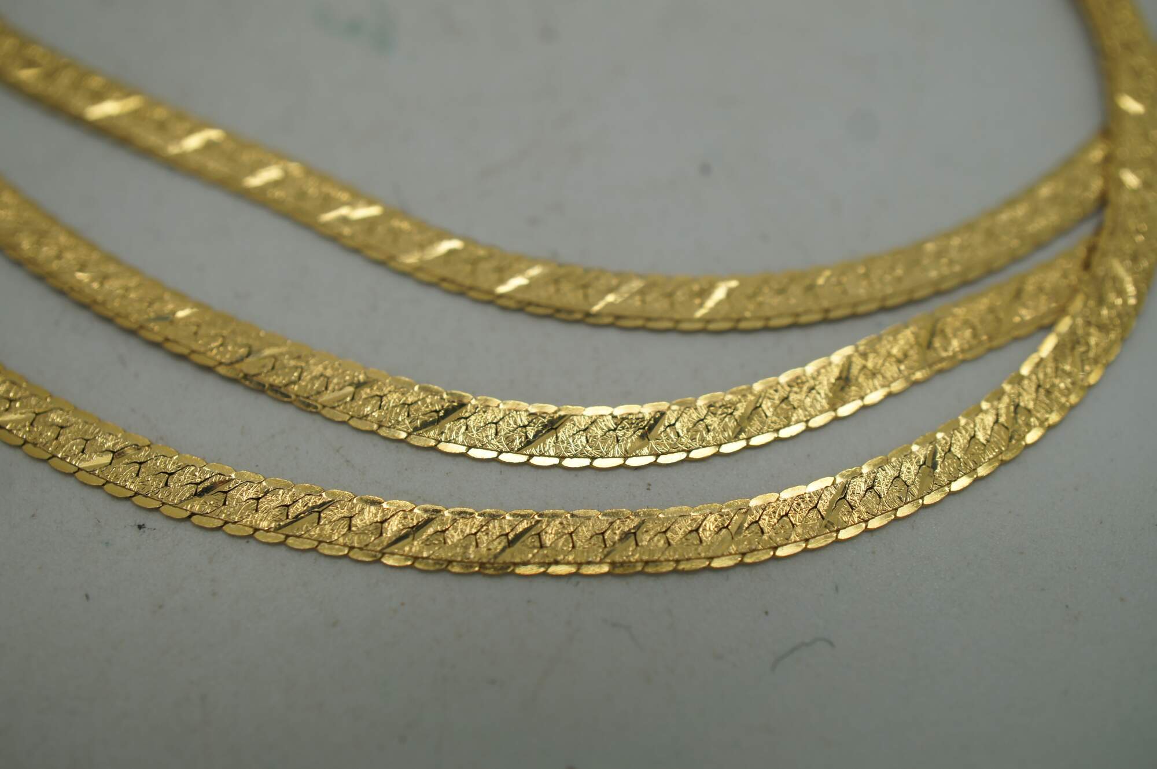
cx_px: 578
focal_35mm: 45
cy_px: 384
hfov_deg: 43.6
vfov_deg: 29.8
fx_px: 1445
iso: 200
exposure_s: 1/250
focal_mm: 30
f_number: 5.6
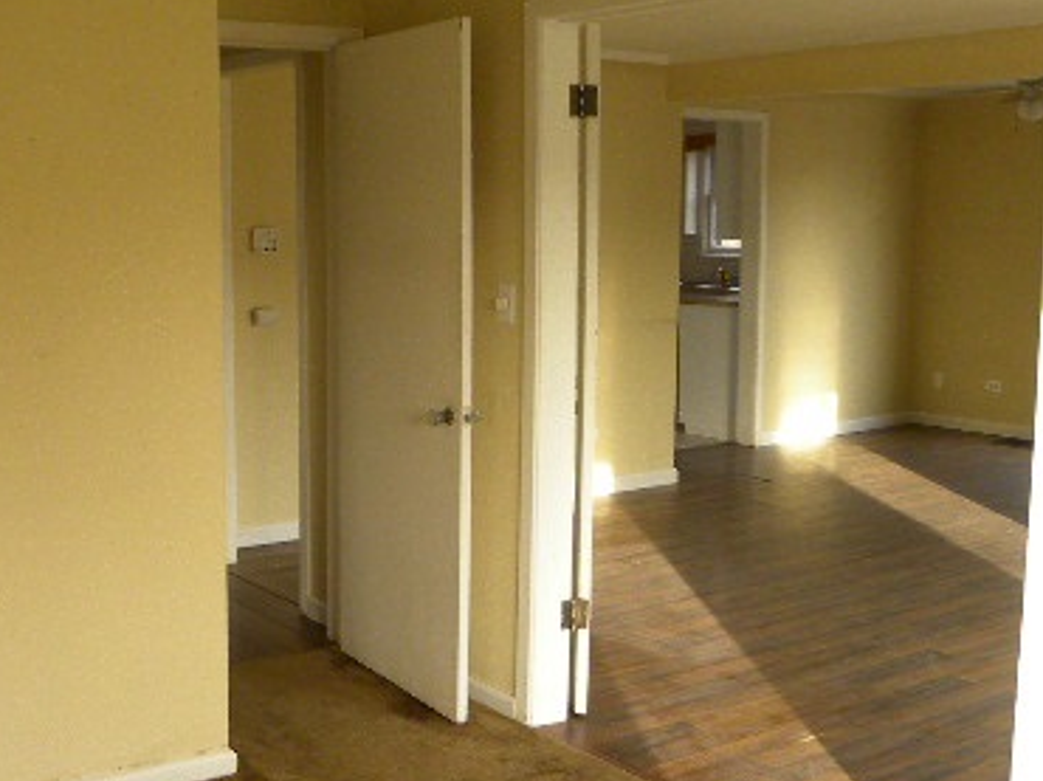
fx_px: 1355
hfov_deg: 40.5
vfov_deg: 32.1
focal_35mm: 45
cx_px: 217
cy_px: 338
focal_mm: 4.6
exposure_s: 1/30
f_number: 2.8
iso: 76
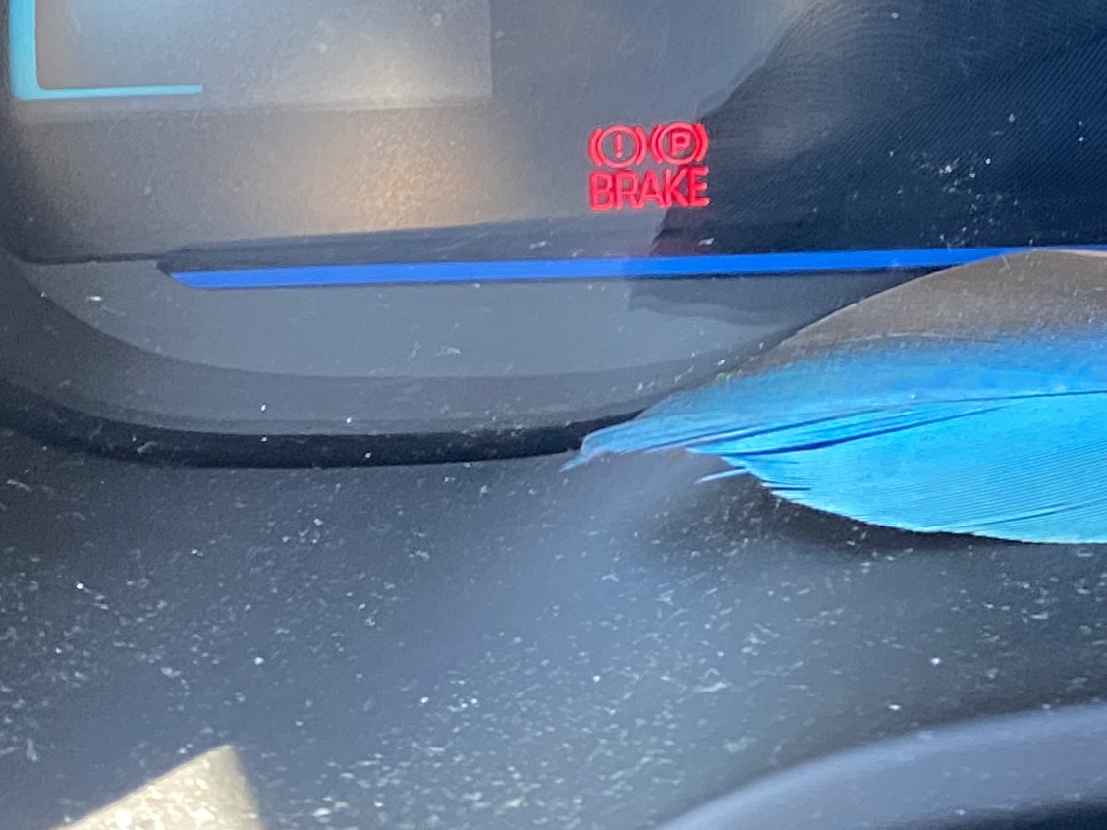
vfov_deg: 14.4
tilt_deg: -21.0
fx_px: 2974
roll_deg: +2.4
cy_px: -545
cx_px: 1516
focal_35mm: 93
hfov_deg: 19.2
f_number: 1.8
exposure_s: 1/60
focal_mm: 4.25
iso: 200
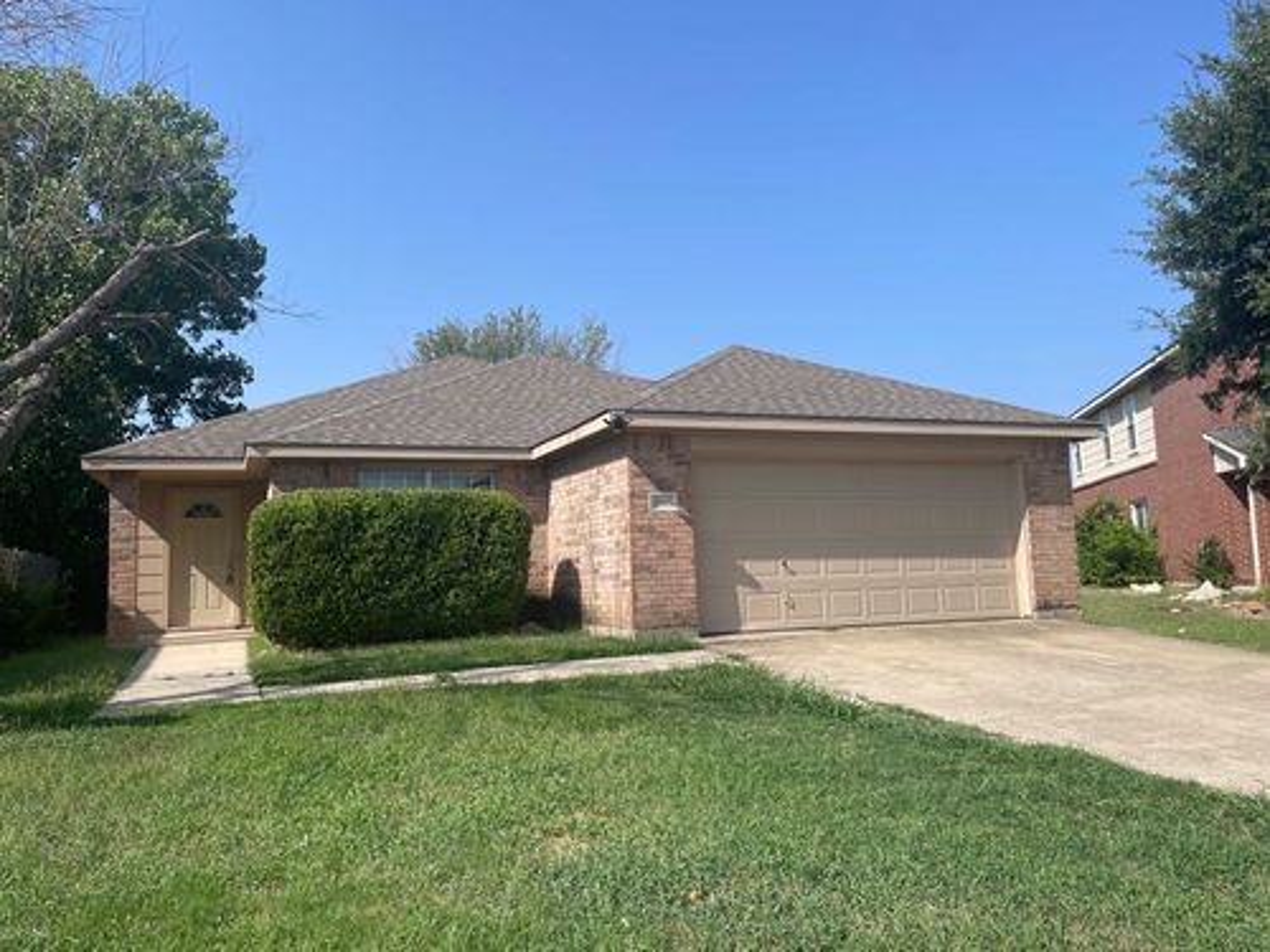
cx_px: 635
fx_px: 954
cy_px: 476
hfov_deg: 67.3
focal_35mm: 26
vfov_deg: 53.1
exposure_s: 1/3040
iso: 32
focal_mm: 4.2
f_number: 1.6
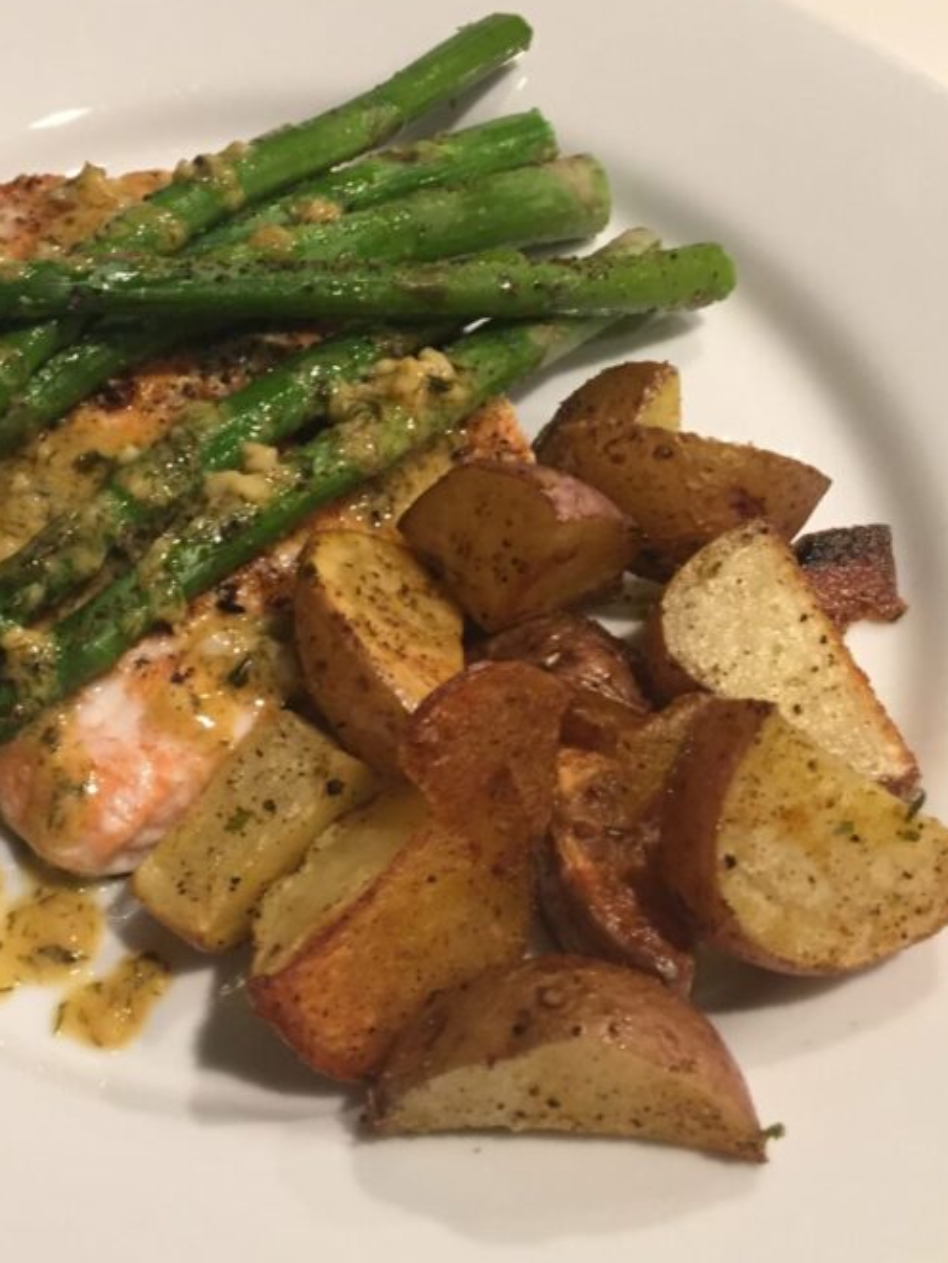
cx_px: 234
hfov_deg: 31.6
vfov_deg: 42.0
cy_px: 559
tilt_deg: -55.9
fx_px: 1643
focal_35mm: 45
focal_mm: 4.15
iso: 160
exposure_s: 1/30
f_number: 2.2
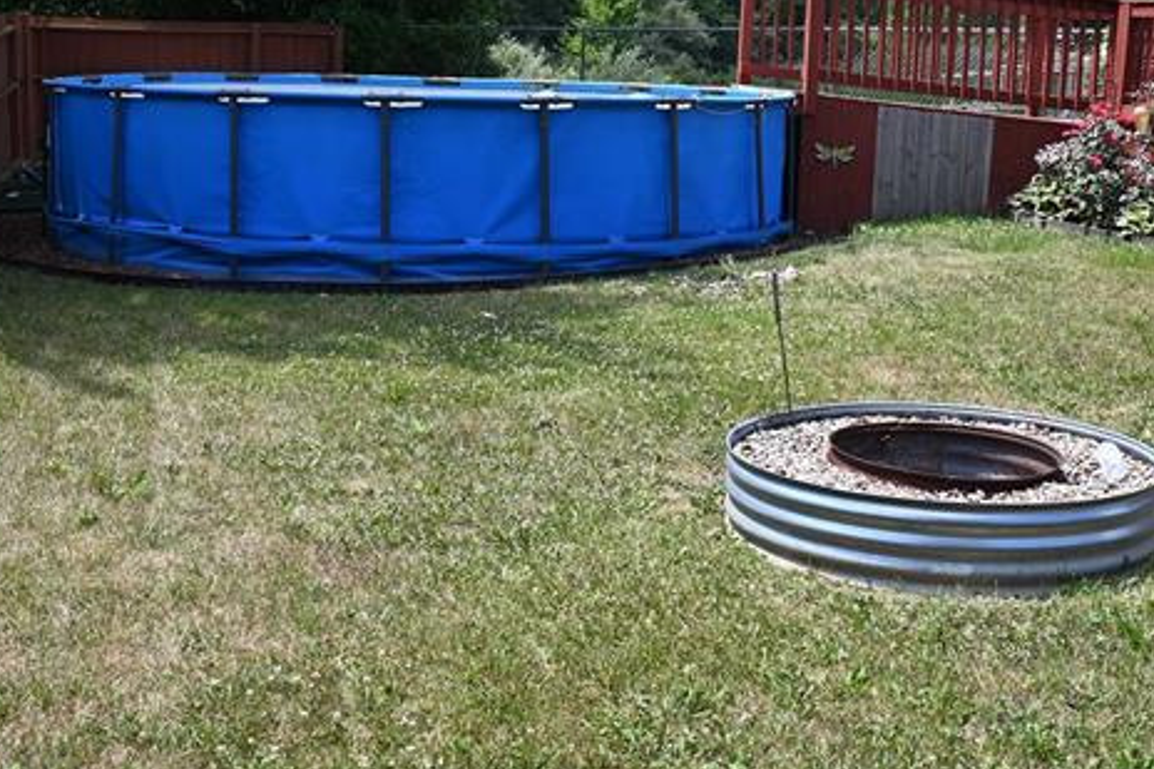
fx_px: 1698
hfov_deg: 37.4
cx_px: 480
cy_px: 327
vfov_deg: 25.5
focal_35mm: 53
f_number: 5.6
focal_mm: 24
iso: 110
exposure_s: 1/250
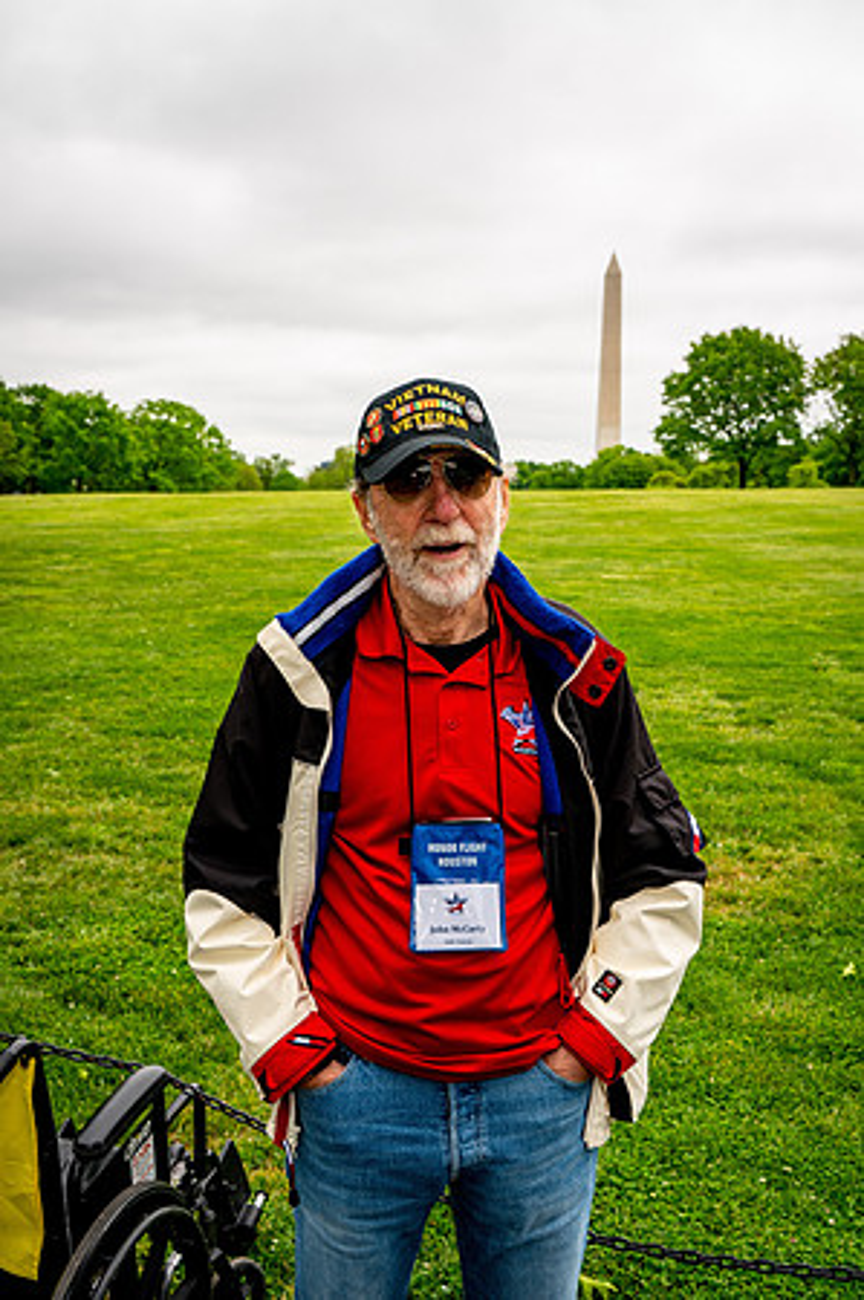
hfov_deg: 35.0
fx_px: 1371
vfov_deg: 50.7
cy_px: 650
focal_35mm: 38
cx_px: 432
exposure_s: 1/640
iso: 560
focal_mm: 38
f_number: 8
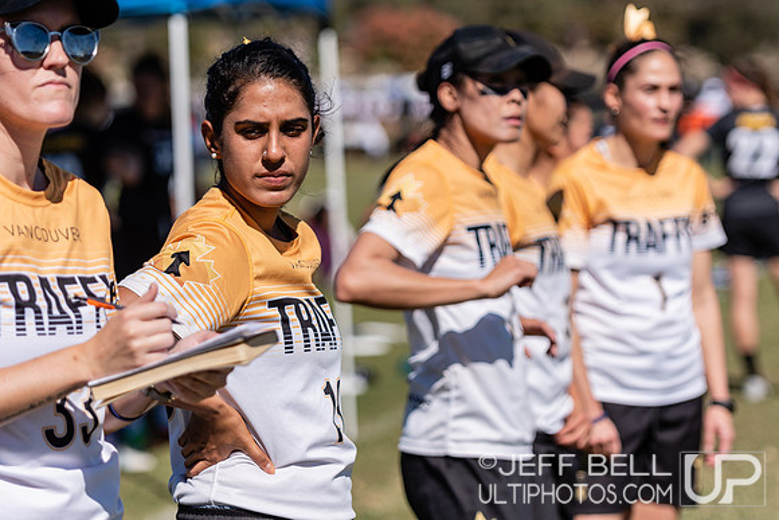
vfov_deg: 7.9
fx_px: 3766
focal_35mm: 174
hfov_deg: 11.8
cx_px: 390
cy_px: 260
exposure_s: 1/3200
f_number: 2.8
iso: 100
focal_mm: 116
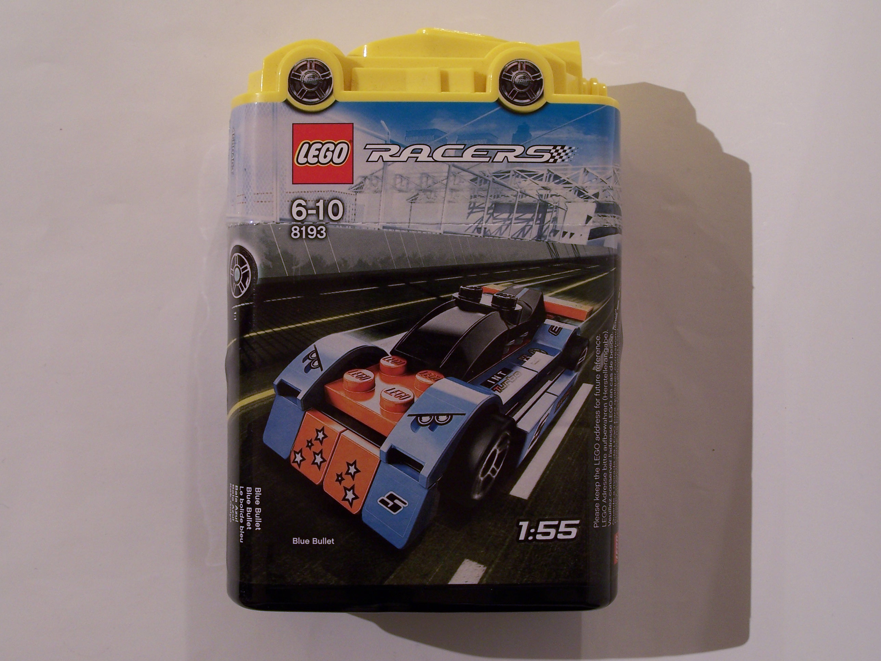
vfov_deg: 22.9
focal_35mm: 64
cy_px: 330
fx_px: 1629
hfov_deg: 30.3
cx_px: 440
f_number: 3.2
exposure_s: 1/2
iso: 80
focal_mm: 10.7
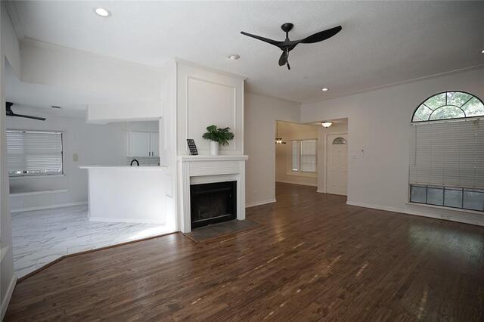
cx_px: 242
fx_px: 215
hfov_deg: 96.8
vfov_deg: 73.7
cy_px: 161
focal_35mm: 16
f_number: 4.5
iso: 400
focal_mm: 16
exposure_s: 1/80
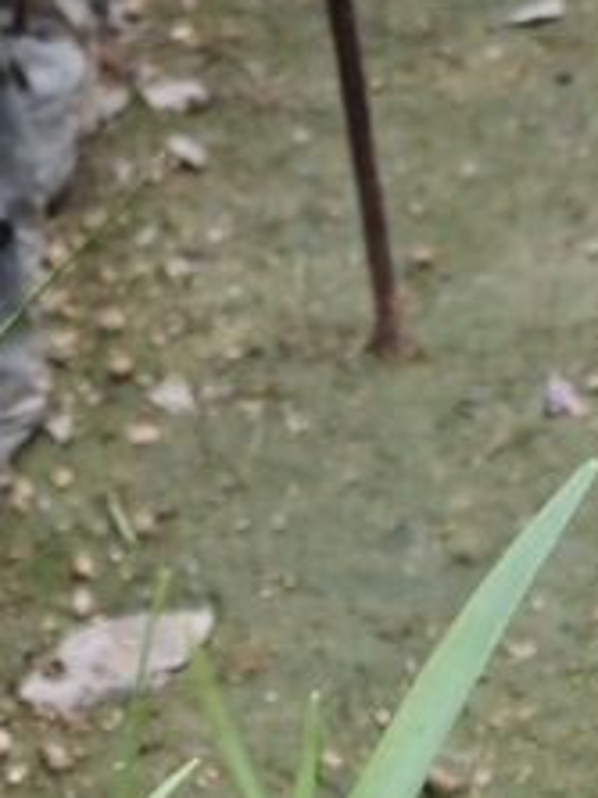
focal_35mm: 110
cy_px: 1780
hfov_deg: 13.4
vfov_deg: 13.9
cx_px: 508
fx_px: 2536
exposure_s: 1/100
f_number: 1.6
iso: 100
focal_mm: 6.55
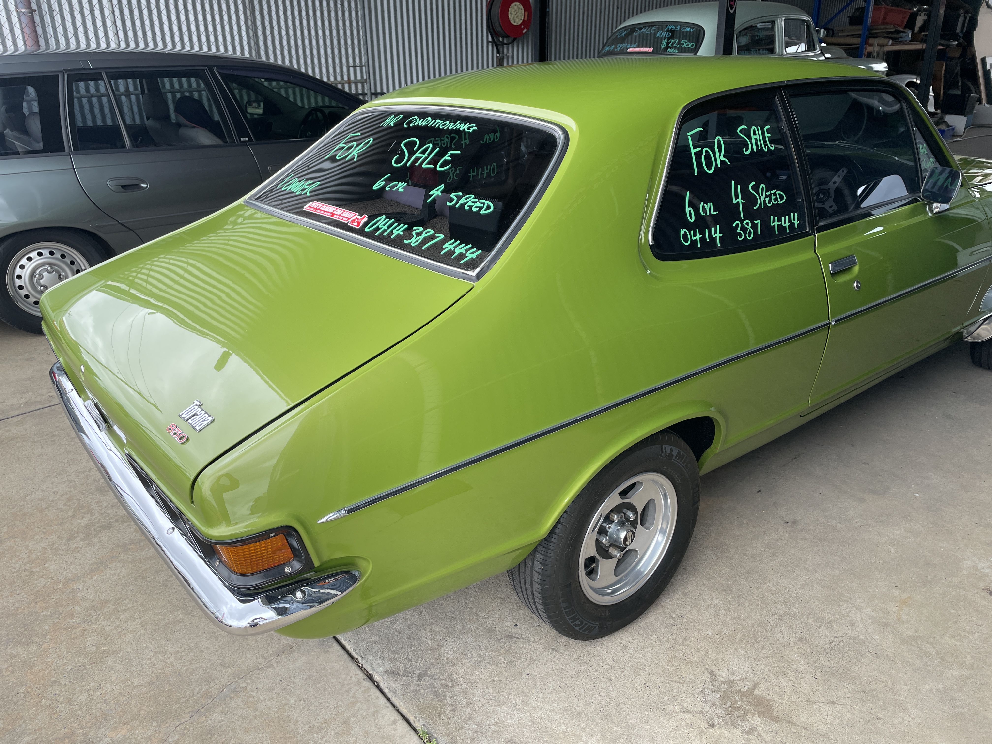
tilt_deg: -23.0
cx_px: 496
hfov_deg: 67.3
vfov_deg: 53.1
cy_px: 372
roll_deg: +1.0
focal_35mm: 26
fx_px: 745
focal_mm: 4.2
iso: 32
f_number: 1.6
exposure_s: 1/569
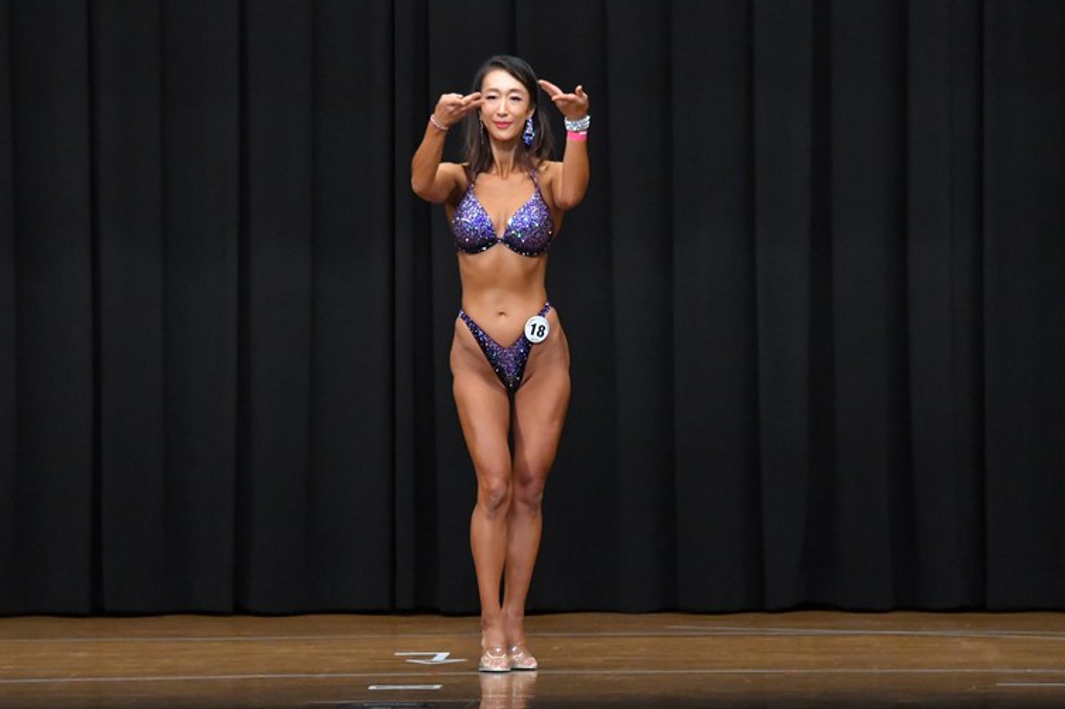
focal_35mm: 223
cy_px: 350
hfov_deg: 9.2
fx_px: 6594
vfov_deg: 6.2
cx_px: 540
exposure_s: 1/400
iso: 8000
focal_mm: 145
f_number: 5.6
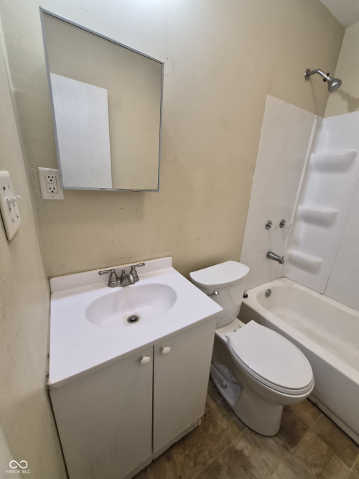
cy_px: 240
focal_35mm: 13
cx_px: 180
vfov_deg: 106.2
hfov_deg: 89.9
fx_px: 180
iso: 125
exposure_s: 1/60
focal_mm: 1.7
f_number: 2.2
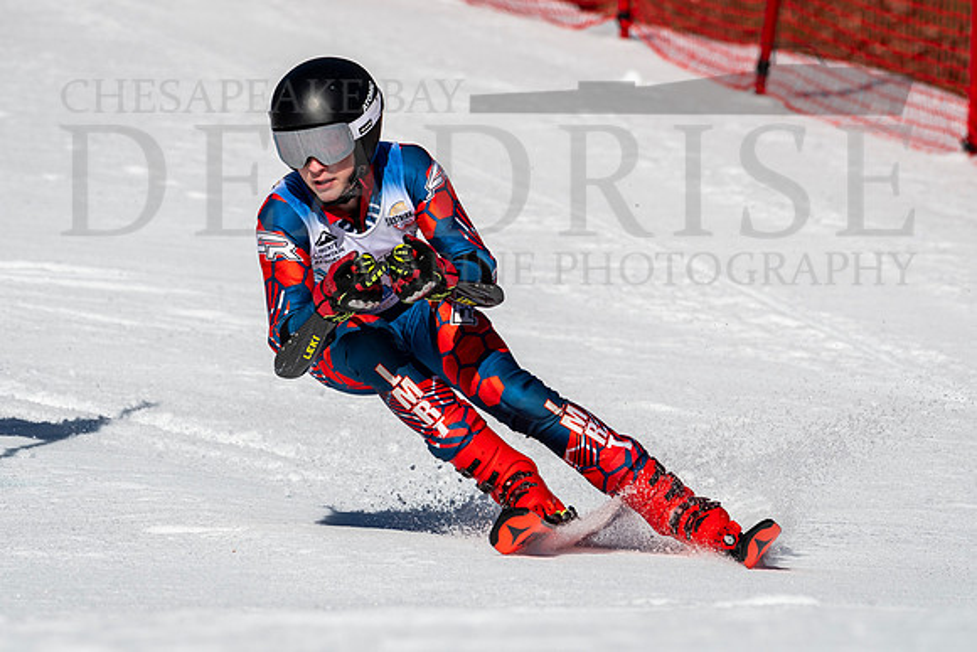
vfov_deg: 2.0
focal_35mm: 686
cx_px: 424
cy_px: 285
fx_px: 18613
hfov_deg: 3.0
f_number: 8
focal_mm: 400
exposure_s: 1/2000
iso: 200
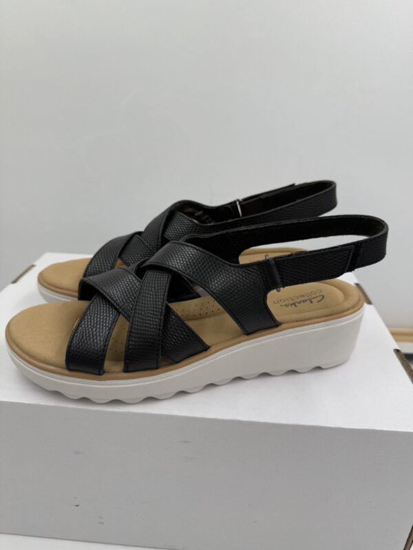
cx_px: 206
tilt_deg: -24.5
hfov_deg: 56.8
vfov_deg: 71.6
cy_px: 275
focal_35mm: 24
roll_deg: -1.9
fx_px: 382
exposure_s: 1/831
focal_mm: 6.76
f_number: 1.78
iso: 80
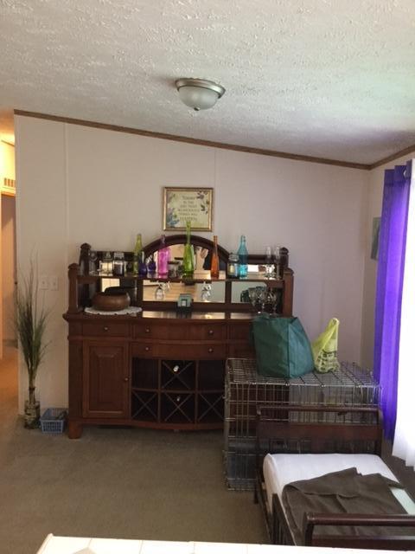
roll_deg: +0.0
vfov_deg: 58.4
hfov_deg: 45.4
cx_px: 208
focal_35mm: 31
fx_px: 496
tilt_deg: -6.9
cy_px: 277
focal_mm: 3.3
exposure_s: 1/24
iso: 200
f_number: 2.4
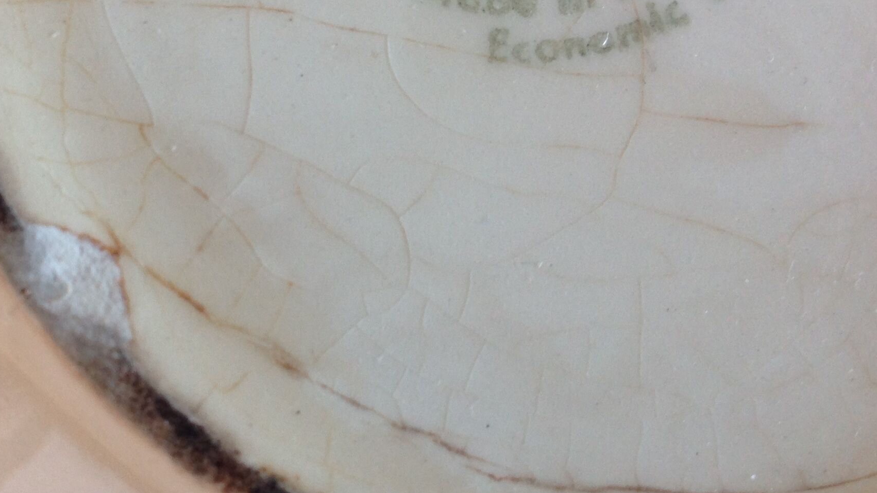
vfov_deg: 20.7
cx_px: 243
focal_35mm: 58
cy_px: 243
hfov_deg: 35.4
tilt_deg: -79.9
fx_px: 1349
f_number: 2.4
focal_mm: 4.28
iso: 80
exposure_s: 1/17
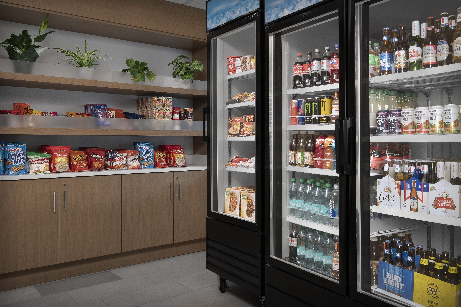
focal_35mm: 32
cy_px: 154
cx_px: 230
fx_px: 410
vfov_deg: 41.1
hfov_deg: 58.7
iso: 50
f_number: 11
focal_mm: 32
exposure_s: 1.6
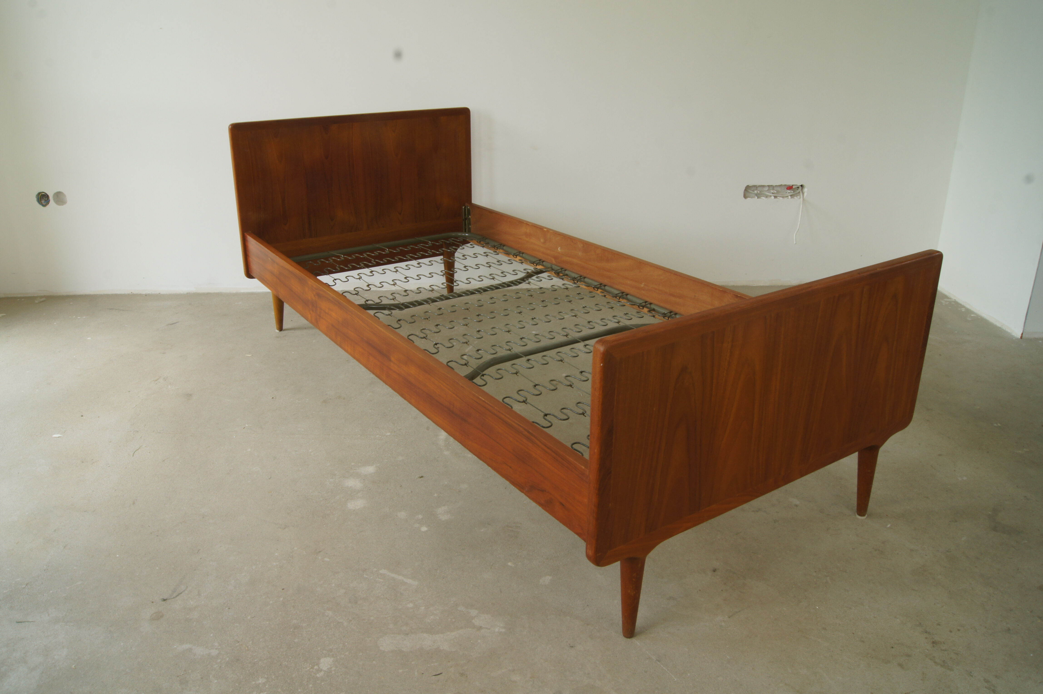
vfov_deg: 34.2
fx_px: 1129
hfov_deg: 49.6
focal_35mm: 39
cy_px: 347
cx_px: 522
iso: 200
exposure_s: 1/5
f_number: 18
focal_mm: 26
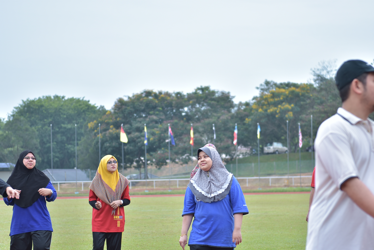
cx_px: 187
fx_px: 1092
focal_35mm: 105
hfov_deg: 19.4
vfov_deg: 13.1
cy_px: 125
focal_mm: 70
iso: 100
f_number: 2.8
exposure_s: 1/200
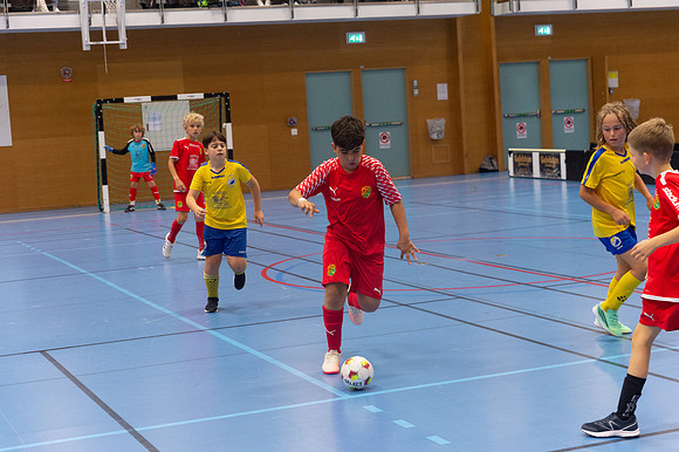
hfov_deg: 28.9
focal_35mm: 70
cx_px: 340
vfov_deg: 19.4
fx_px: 1319
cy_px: 226
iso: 4500
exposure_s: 1/400
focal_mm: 70
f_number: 3.5
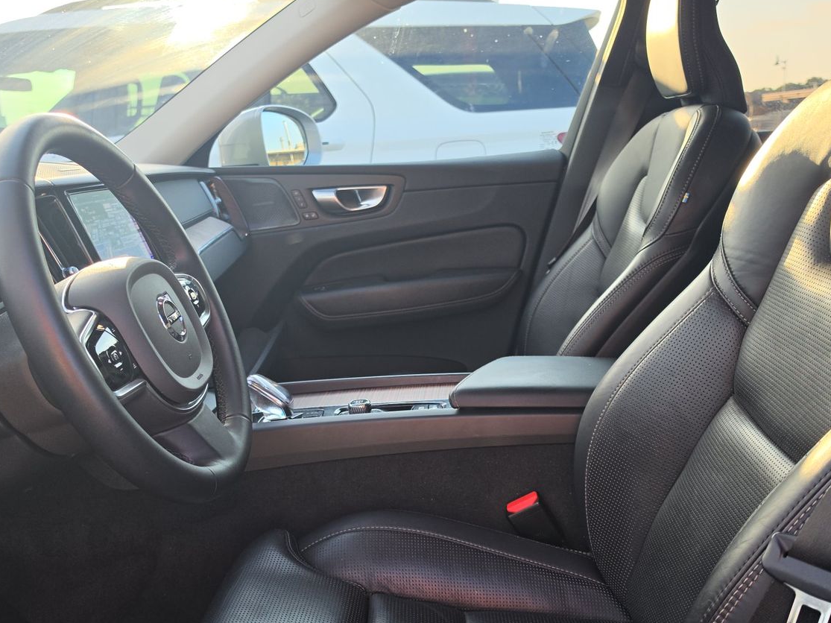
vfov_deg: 42.5
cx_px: 389
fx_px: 792
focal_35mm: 33
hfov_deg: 55.3
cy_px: 405
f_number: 1.4
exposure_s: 1/182
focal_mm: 6.5
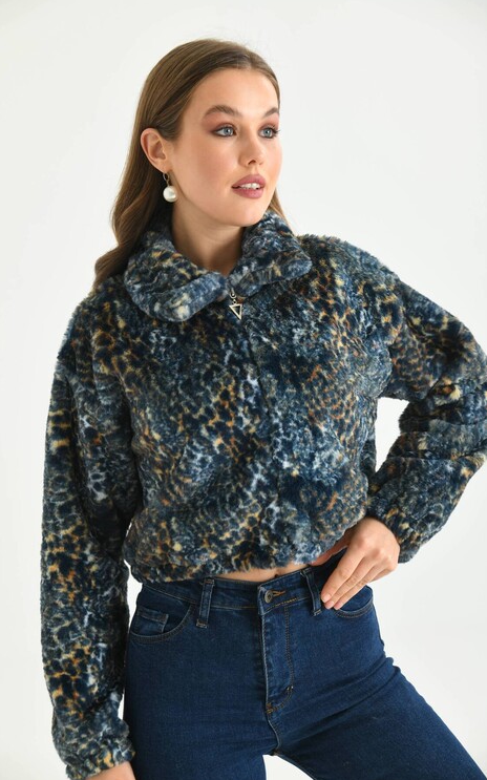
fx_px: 1487
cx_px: 244
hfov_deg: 18.6
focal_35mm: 70
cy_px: 389
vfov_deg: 29.4
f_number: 5.6
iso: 160
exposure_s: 1/125
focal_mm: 68
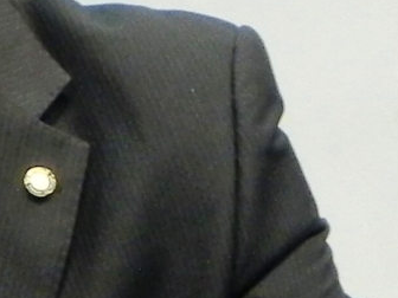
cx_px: -143
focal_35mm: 697
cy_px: 76
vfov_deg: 2.1
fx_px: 8014
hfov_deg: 2.8
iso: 400
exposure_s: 1/15.4
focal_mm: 20.8
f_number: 4
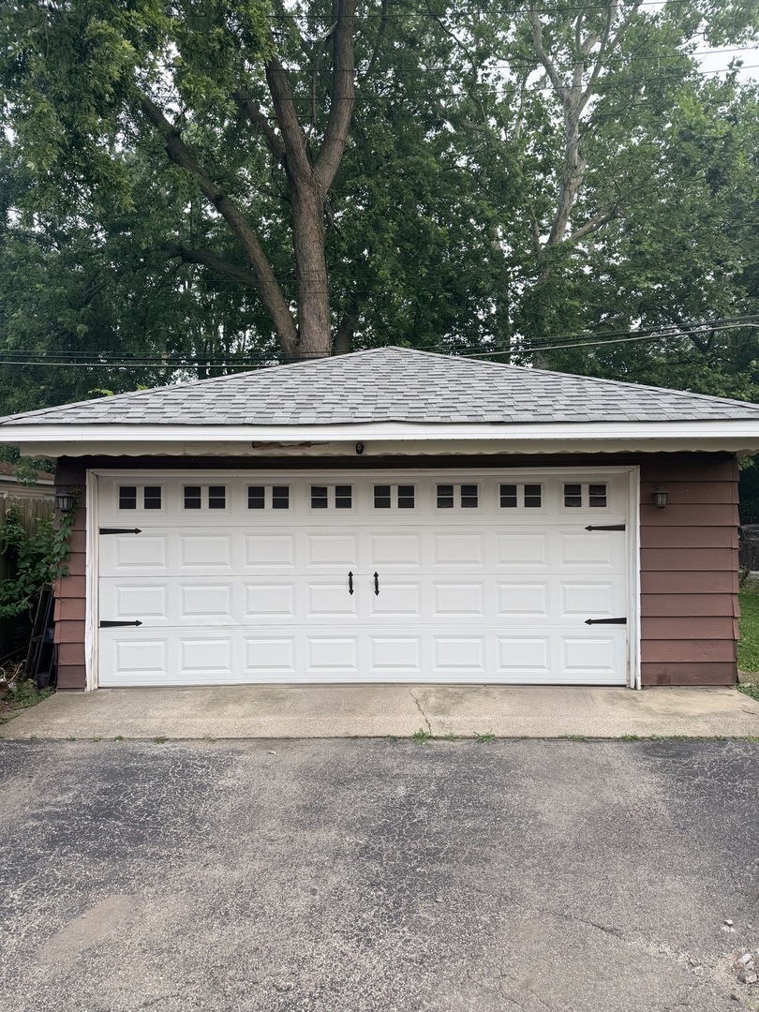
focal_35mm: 24
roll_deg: +1.2
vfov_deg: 71.6
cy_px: 506
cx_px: 380
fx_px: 702
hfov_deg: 56.8
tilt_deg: +1.1
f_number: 1.78
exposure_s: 1/243
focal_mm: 6.76
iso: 64
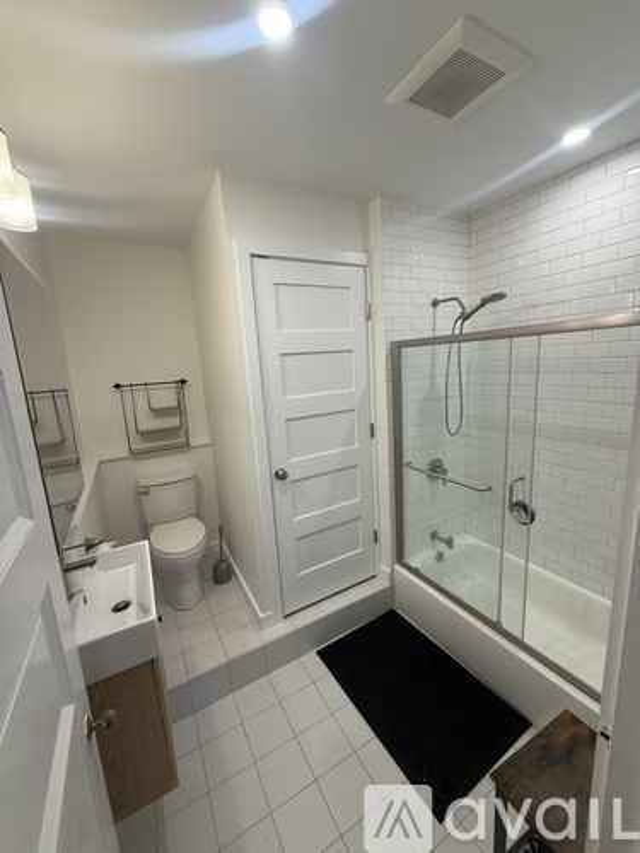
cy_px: 426
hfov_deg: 85.7
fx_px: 345
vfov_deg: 102.1
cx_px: 320
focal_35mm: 14
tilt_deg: -10.6
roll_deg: +3.3
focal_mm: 2.22
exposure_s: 1/120
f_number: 2.2
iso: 160
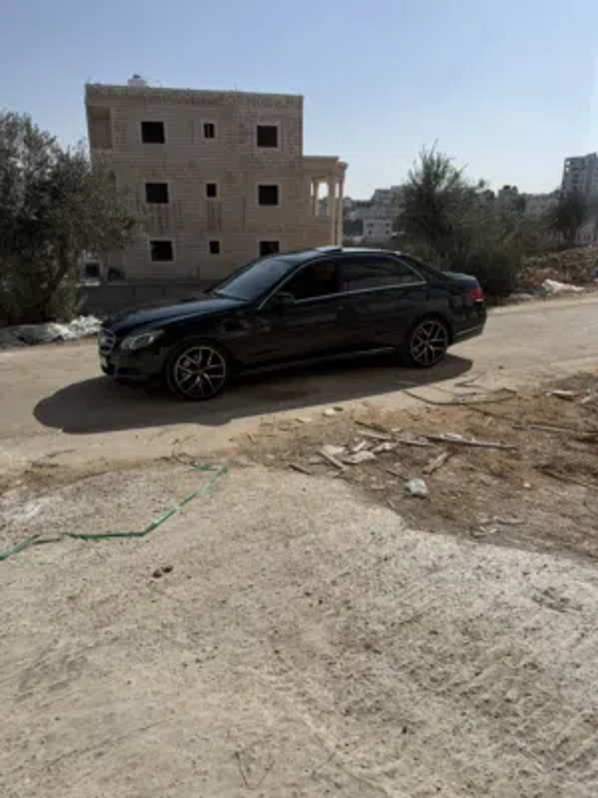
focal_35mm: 24
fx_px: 553
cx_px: 299
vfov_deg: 71.6
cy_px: 399
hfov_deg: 56.8
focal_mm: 6.76
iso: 80
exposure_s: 1/10309
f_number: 1.78
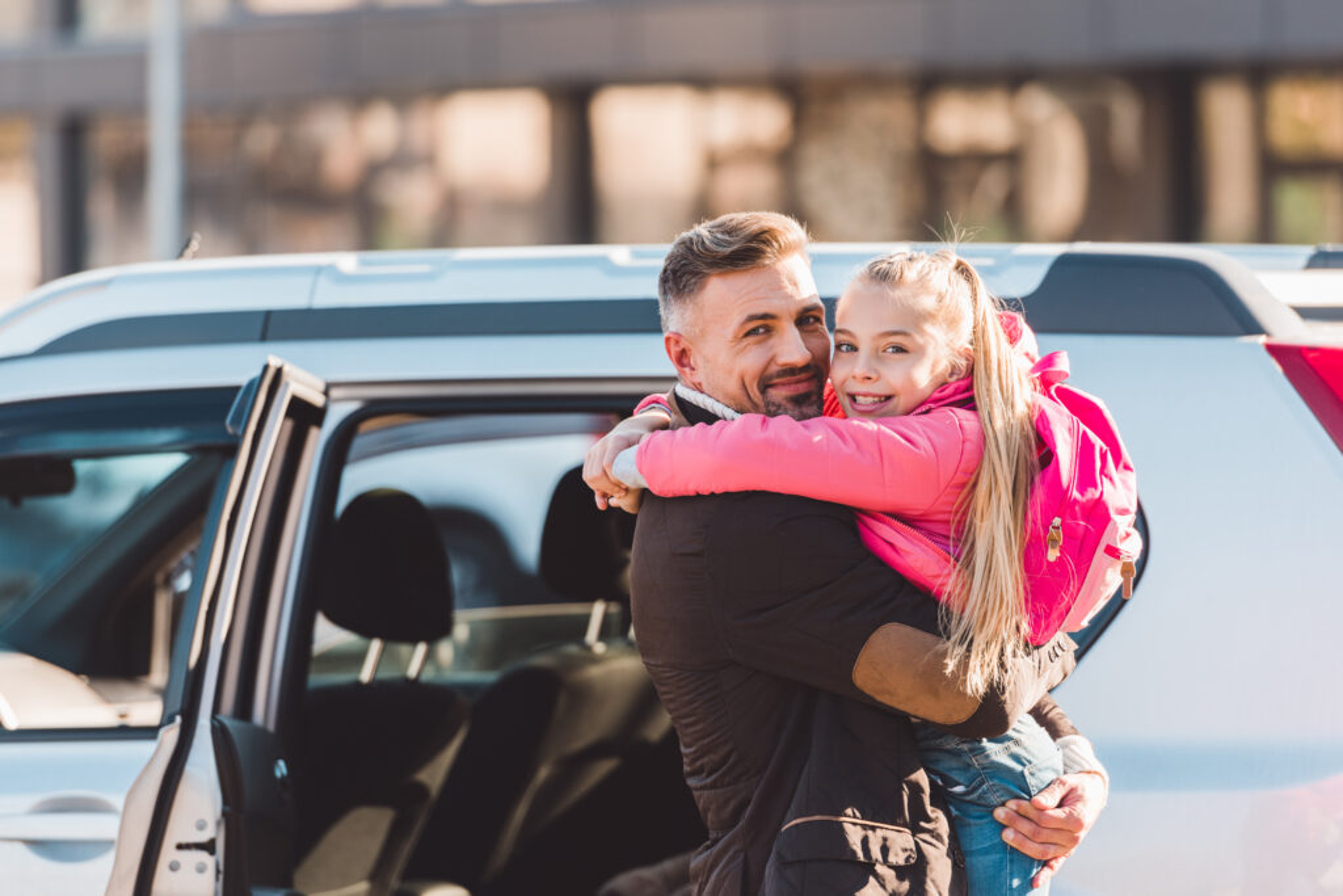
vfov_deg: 6.9
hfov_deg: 10.3
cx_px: 672
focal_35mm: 200
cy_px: 448
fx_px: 7462
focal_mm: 200
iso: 160
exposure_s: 1/320
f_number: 4
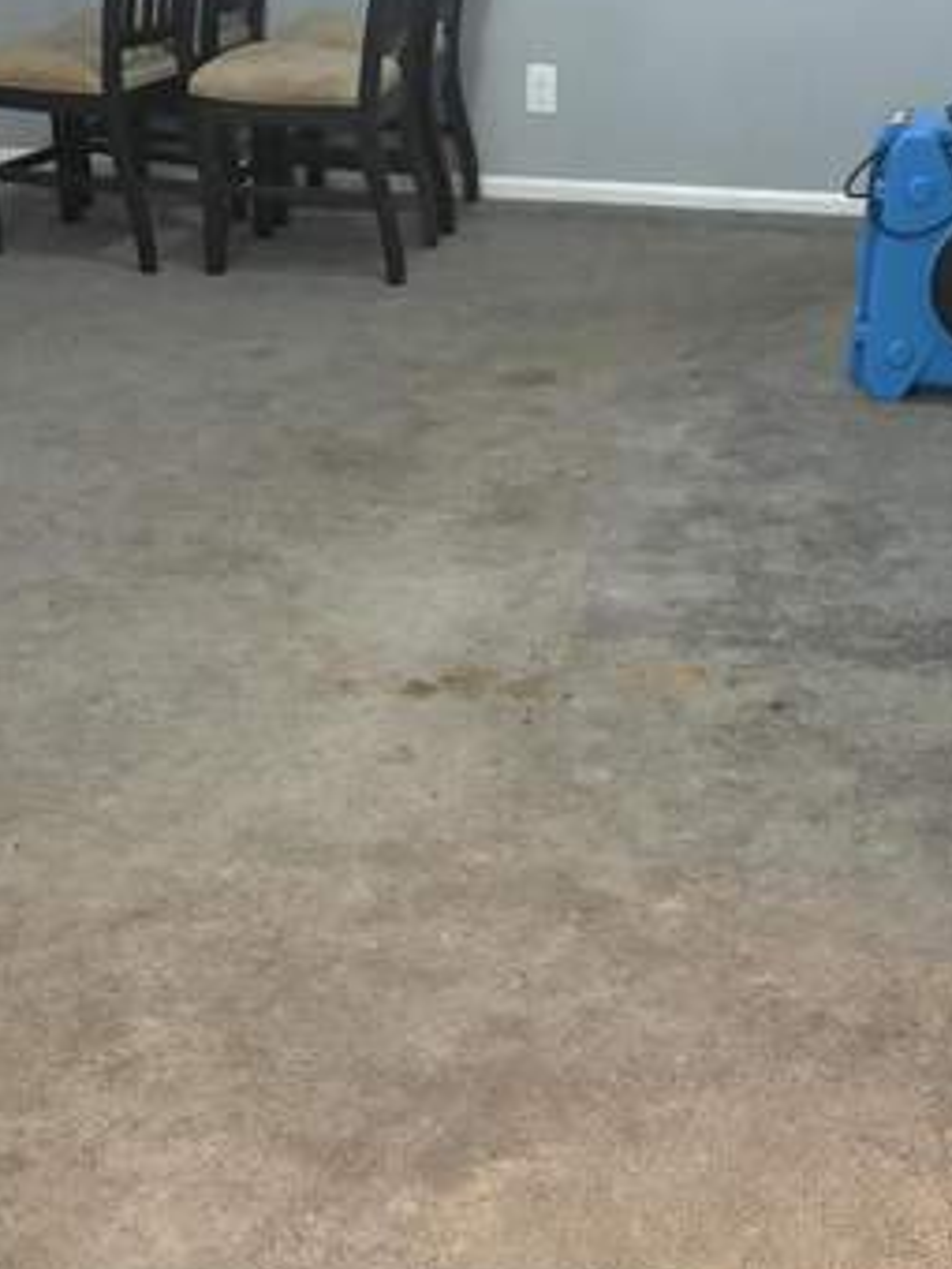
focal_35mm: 49
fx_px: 1797
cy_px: 1023
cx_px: 497
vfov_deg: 37.5
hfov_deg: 29.7
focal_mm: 5.96
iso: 500
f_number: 1.6
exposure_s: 1/30
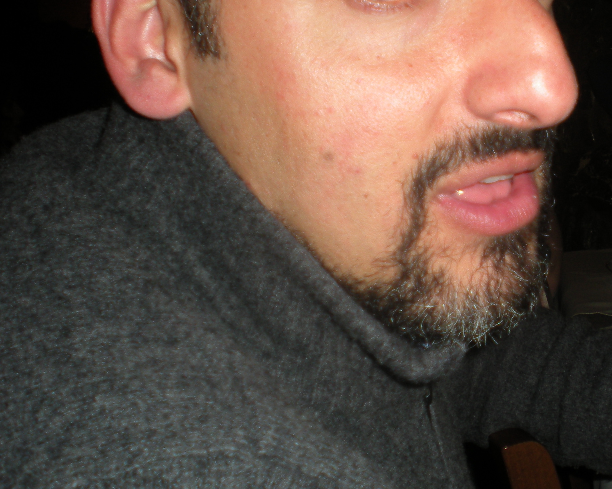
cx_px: 535
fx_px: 1195
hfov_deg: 27.8
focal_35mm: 66
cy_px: 183
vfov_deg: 23.1
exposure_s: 1/60
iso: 64
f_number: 3.1
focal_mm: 6.3
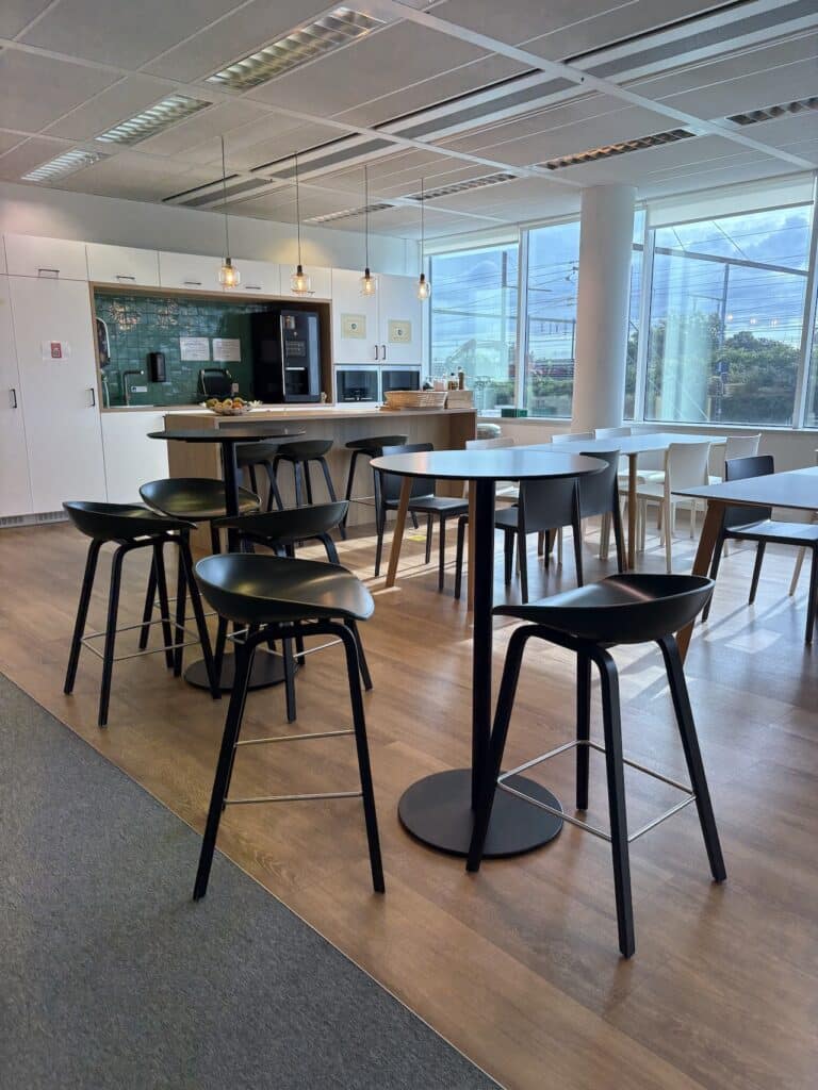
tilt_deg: -10.8
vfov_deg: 67.3
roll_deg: +0.6
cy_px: 545
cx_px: 409
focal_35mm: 26
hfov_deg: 53.1
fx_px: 819
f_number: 1.6
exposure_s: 1/152
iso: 100
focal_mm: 5.96
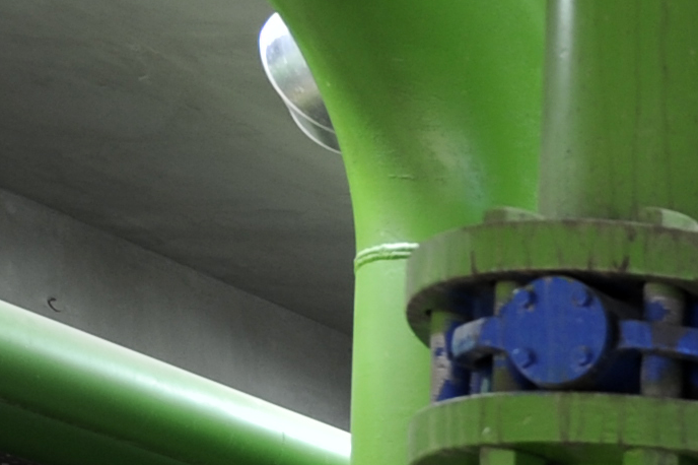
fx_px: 1918
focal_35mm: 99
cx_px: 1938
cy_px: 1065
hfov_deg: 12.4
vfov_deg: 11.7
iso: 250
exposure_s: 1/2.5
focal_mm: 16
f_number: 7.1
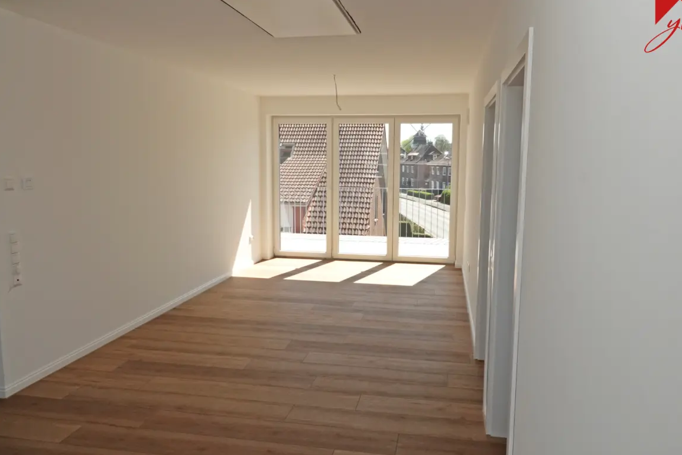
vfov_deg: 49.5
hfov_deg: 69.4
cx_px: 351
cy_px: 224
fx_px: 492
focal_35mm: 26
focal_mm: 9.14
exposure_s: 1/160
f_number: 14
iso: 800
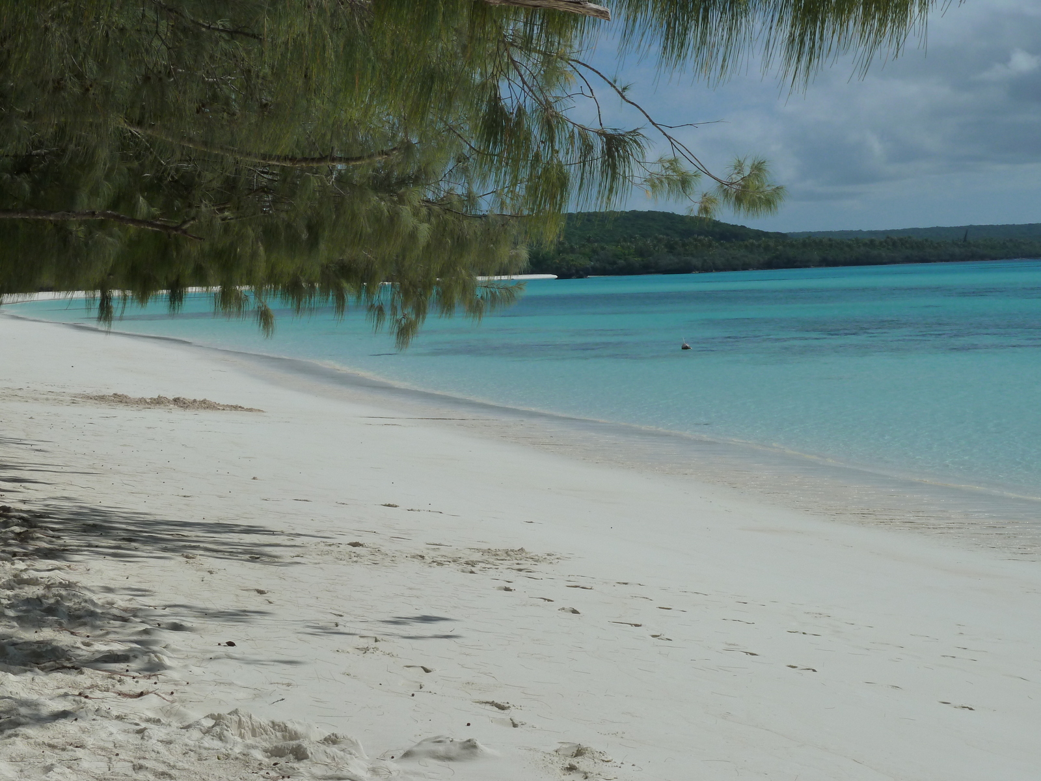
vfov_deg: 18.9
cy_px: 390
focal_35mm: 78
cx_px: 520
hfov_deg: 25.0
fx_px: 2346
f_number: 6.3
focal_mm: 12.8
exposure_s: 1/1000
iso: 125
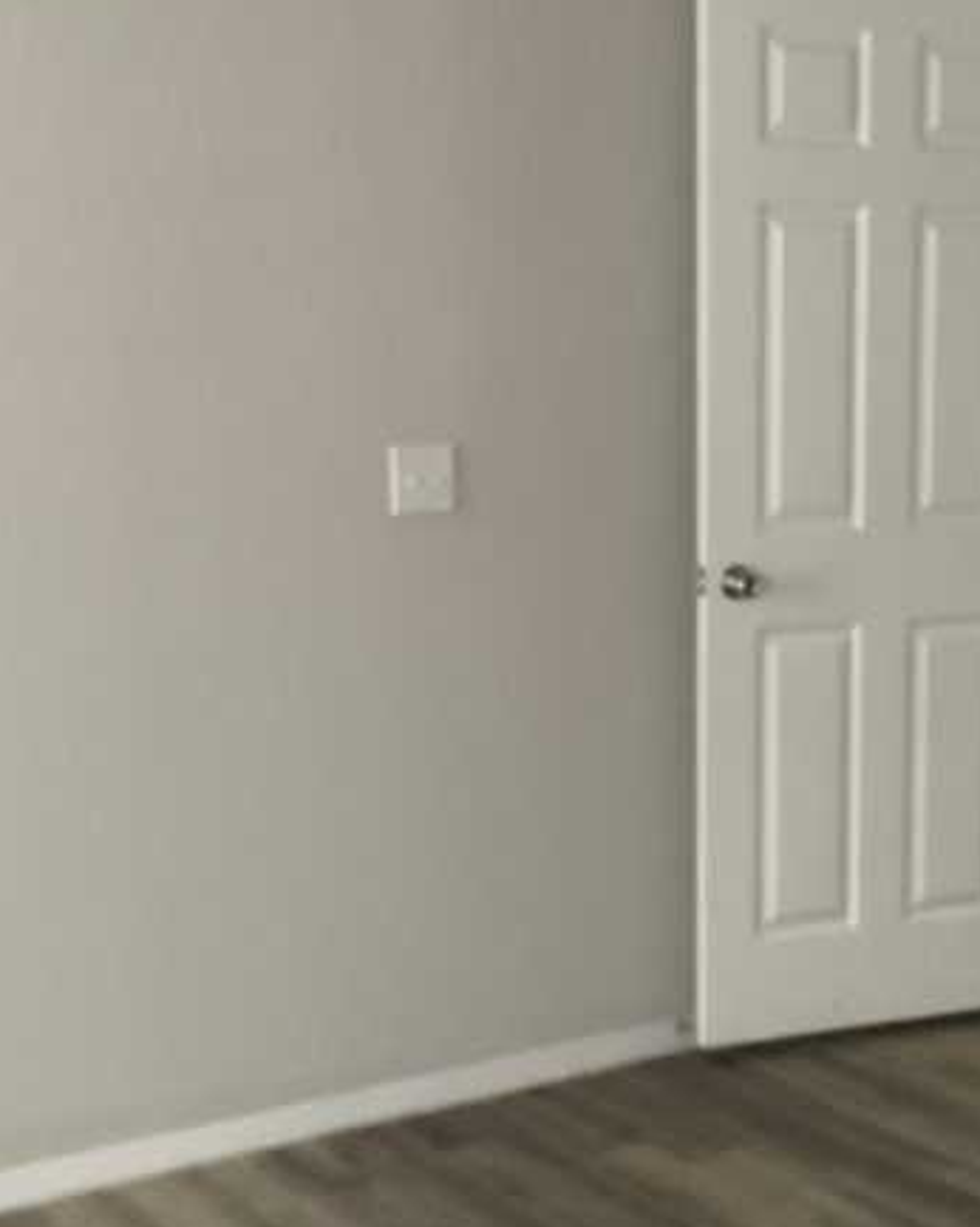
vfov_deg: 28.3
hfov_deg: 22.3
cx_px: 855
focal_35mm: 67
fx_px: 2431
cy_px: 697
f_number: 1.8
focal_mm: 3
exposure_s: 1/40
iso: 250
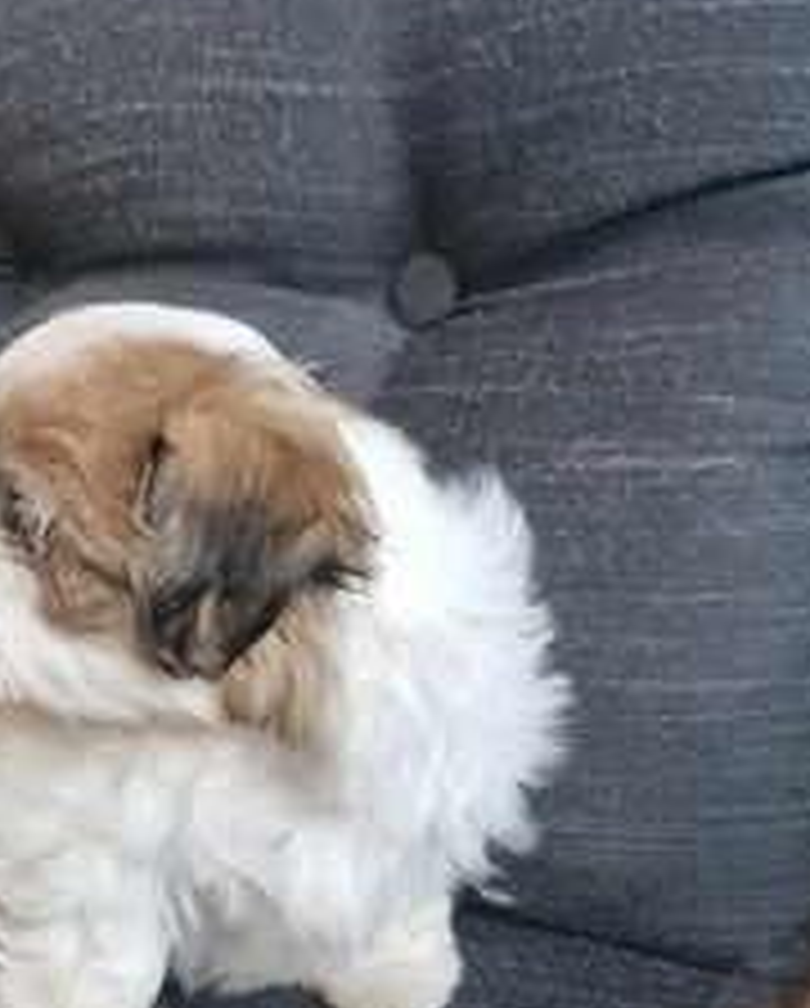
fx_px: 1195
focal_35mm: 40
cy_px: 644
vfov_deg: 45.3
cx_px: 220
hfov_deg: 36.7
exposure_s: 1/100
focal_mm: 5.54
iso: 1000
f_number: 1.8
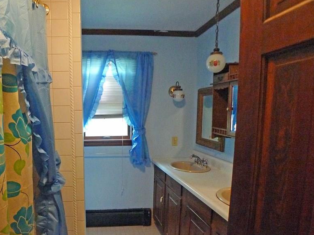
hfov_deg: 55.8
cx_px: 109
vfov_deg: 43.6
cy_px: 154
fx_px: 290
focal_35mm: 32
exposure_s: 1/25
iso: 800
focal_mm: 5.1
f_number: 2
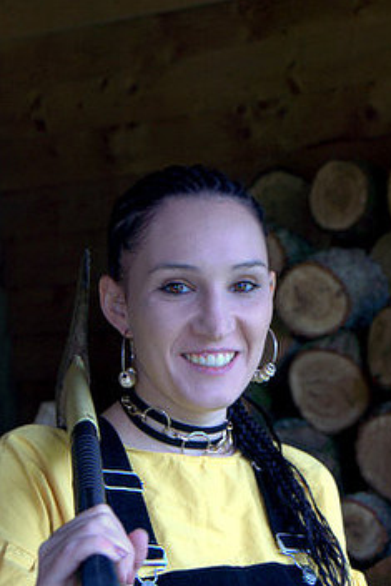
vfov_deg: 21.2
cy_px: 281
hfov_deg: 14.3
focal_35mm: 96
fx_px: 1562
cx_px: 224
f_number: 5.6
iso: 100
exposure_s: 1/60
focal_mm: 50
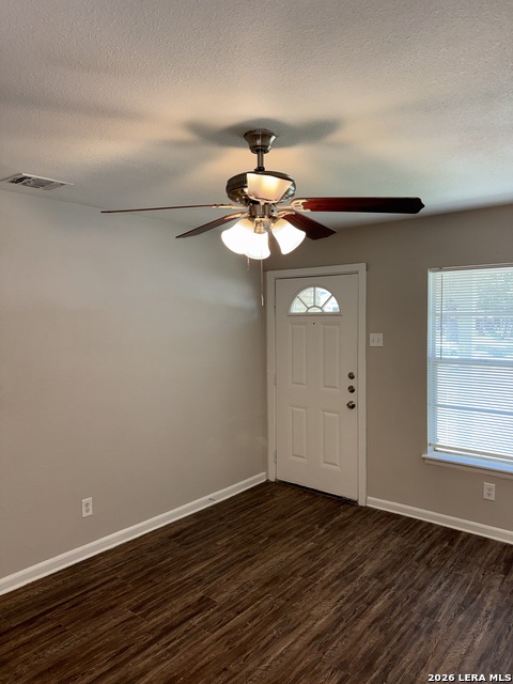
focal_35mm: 24
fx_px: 474
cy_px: 342
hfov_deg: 56.8
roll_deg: +0.8
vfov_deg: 71.6
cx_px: 256
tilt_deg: -2.2
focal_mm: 6.76
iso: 125
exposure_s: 1/175
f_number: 1.78
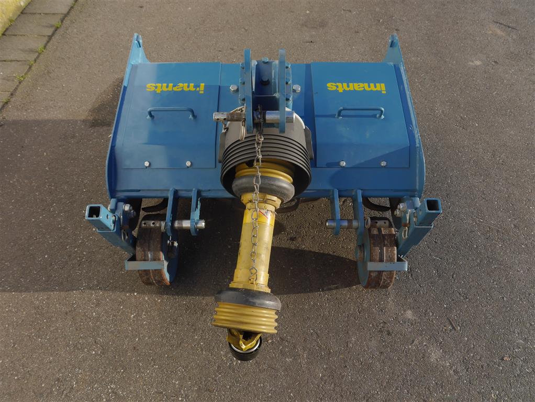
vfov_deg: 49.8
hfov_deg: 63.4
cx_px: 268
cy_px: 201
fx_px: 433
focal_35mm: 28
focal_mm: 14
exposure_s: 1/320
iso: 160
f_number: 6.3
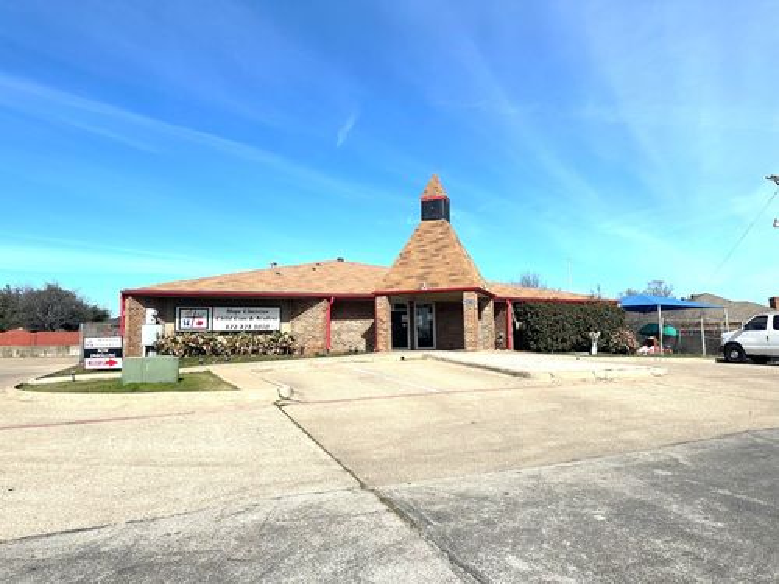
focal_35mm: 24
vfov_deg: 56.8
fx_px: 540
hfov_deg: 71.6
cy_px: 292
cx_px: 390
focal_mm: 6.86
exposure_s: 1/6211
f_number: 1.78
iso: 80
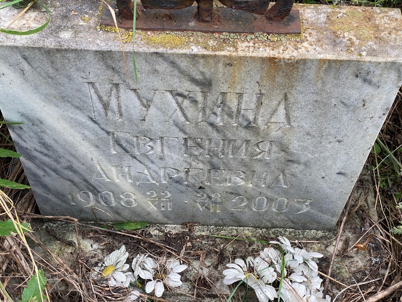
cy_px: 151
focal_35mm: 52
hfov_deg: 36.8
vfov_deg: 28.0
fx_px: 604
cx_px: 201
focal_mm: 6
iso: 32
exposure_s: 1/122
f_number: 2
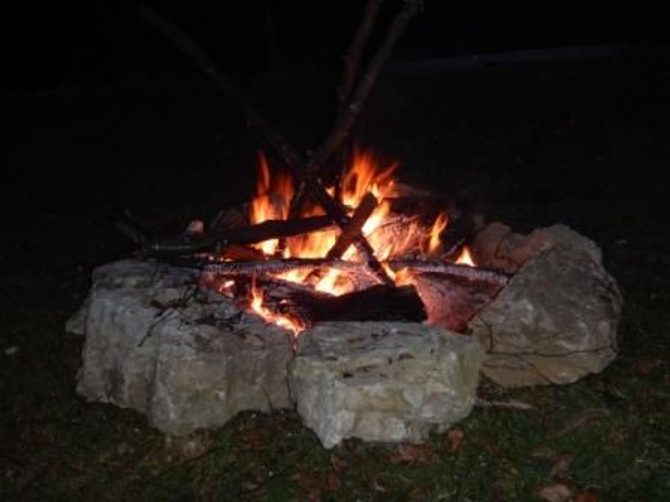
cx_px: 335
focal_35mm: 40
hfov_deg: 46.8
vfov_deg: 36.0
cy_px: 251
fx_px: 774
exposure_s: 1/30
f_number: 4.2
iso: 200
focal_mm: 7.2
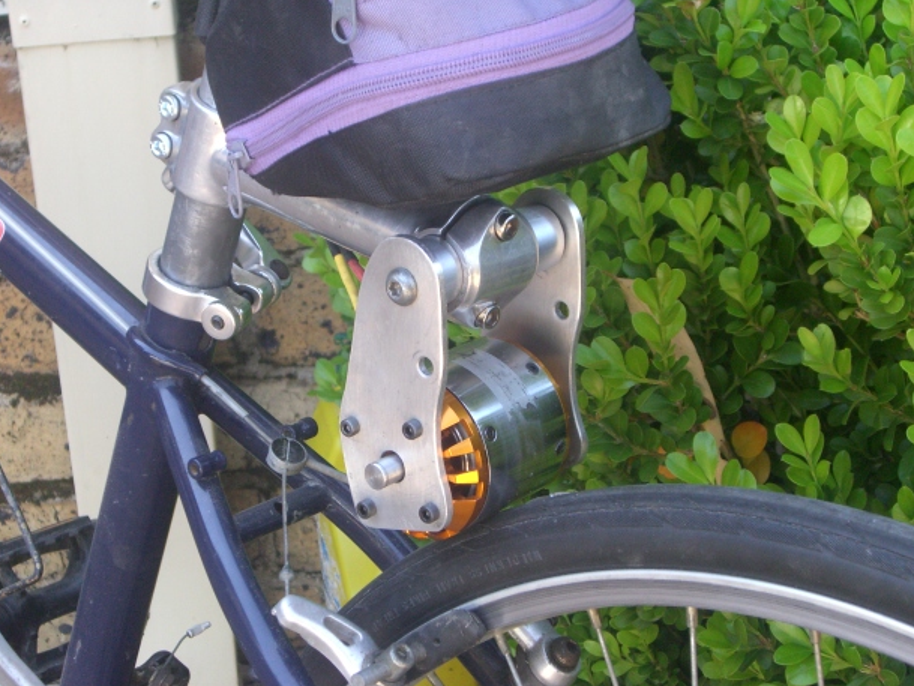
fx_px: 2192
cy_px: 333
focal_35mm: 83
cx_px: 449
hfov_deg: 23.6
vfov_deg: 17.8
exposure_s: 1/125
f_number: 4.1
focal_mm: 12.8
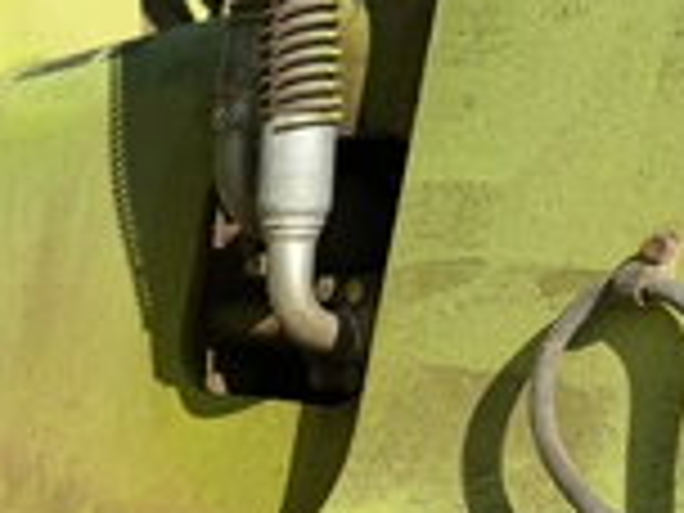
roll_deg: +1.1
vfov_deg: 22.3
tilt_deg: -6.4
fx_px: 1245
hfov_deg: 27.4
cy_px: 526
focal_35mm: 63
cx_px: -117
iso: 80
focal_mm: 6.76
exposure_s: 1/3759
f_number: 1.78
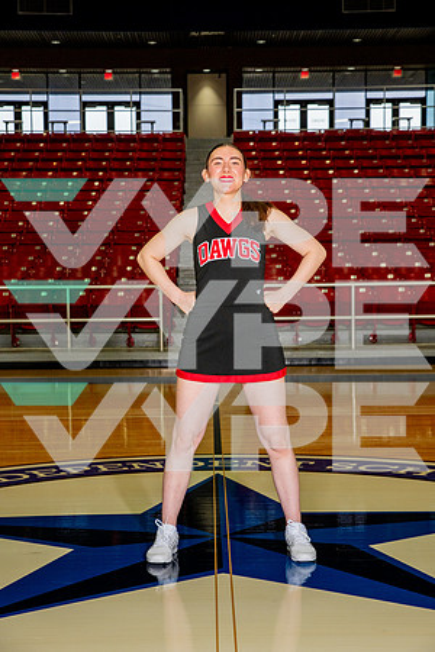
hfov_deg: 19.5
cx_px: 218
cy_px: 326
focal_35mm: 70
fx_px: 1269
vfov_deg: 28.8
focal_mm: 70
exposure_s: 1/320
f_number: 7.1
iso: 800
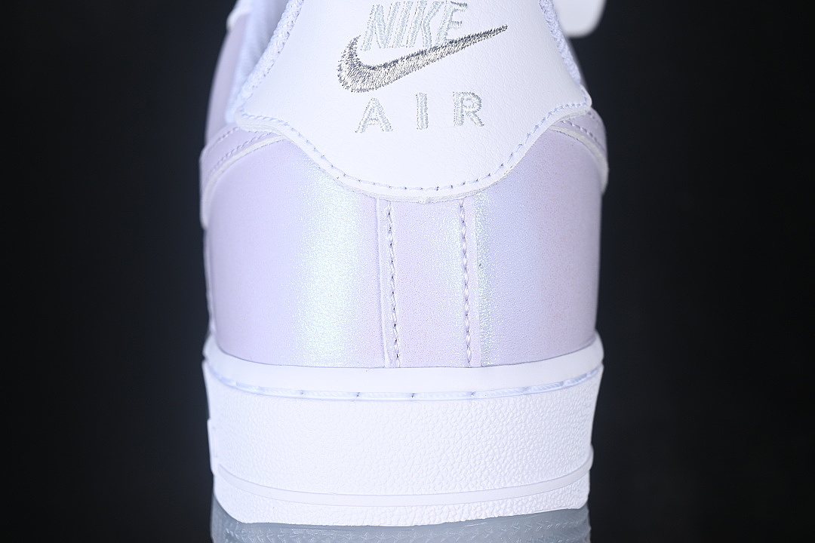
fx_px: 1698
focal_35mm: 75
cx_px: 408
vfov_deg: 18.2
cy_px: 272
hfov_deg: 27.0
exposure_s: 1/80
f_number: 7.1
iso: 160
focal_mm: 50
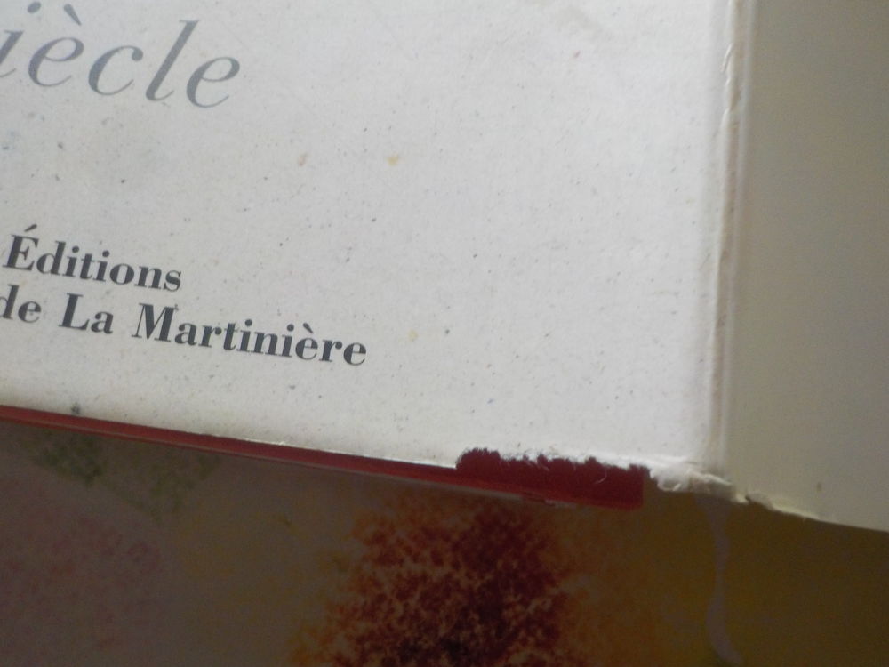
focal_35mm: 30
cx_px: 444
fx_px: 770
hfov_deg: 60.0
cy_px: 334
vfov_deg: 46.8
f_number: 3.3
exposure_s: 1/15
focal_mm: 4.1
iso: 400
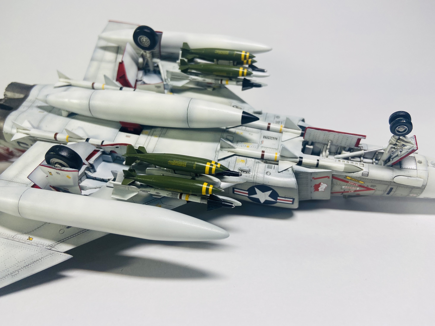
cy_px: 163
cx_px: 218
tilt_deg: -26.5
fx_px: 327
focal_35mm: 26
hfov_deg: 67.3
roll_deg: +3.9
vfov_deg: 53.1
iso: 32
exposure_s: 1/219
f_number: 1.8
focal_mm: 4.25
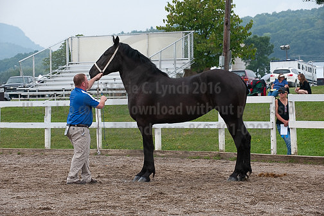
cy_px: 108
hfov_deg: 14.7
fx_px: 1259
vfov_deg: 9.8
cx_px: 162
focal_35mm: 140
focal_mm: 140
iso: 1000
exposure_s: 1/1000
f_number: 5.6
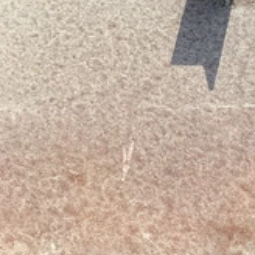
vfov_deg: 13.8
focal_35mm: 125
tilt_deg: -50.6
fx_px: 1042
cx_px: -155
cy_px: 19
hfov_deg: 13.0
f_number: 2.4
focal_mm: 3.3
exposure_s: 1/1116
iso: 25
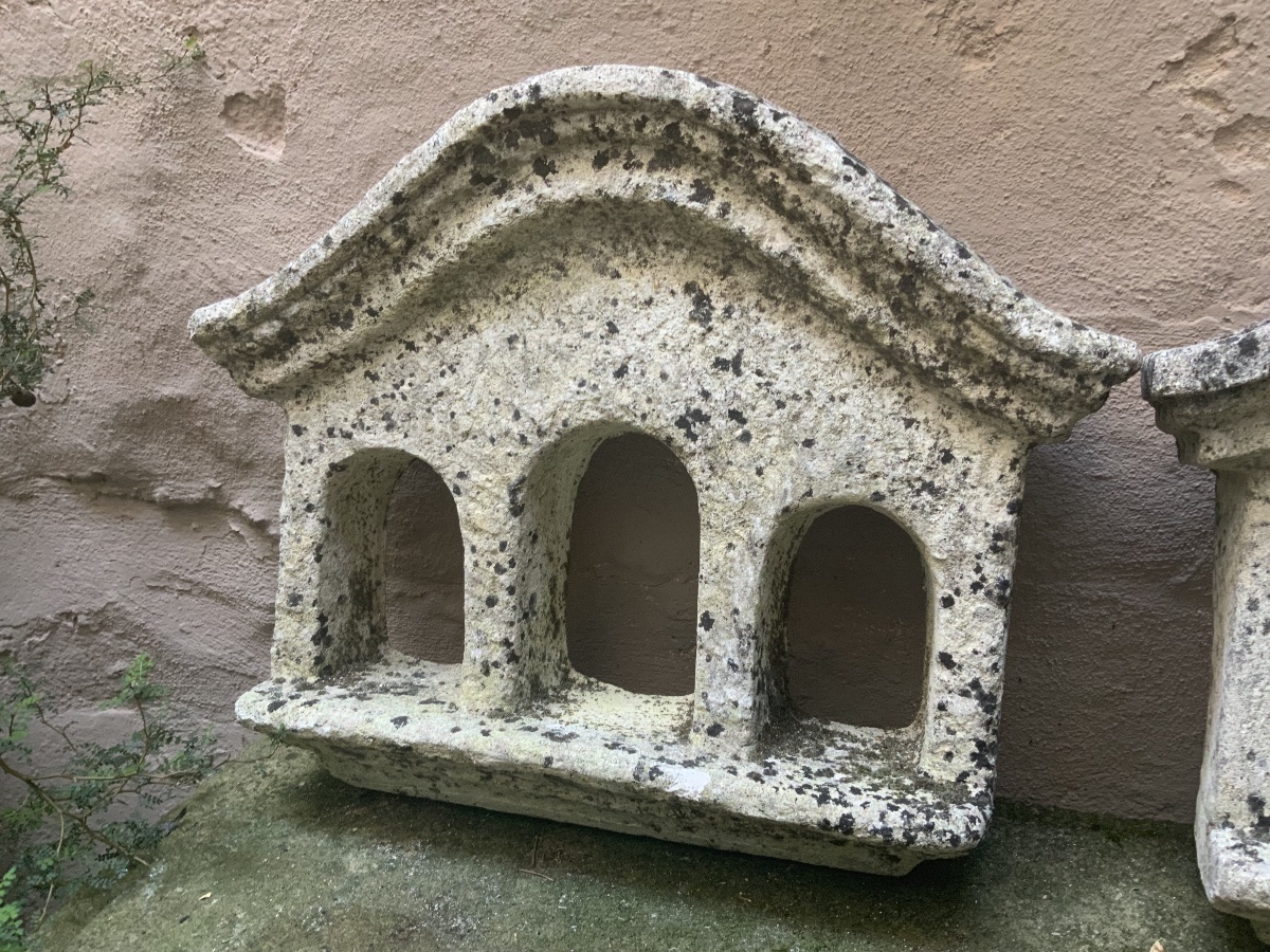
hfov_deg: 61.7
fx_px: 1064
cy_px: 476
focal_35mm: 29
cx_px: 635
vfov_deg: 48.2
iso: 125
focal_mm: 3
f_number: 1.8
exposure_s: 1/60
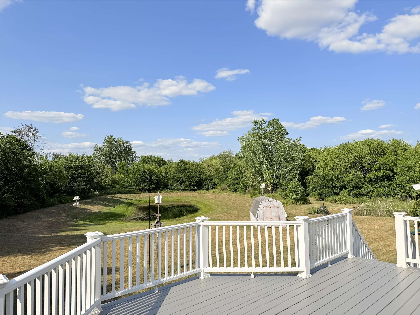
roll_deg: +1.8
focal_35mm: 24
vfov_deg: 56.8
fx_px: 291
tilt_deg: +3.2
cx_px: 210
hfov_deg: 71.6
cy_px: 158
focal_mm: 6.76
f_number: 1.78
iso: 80
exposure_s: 1/8130
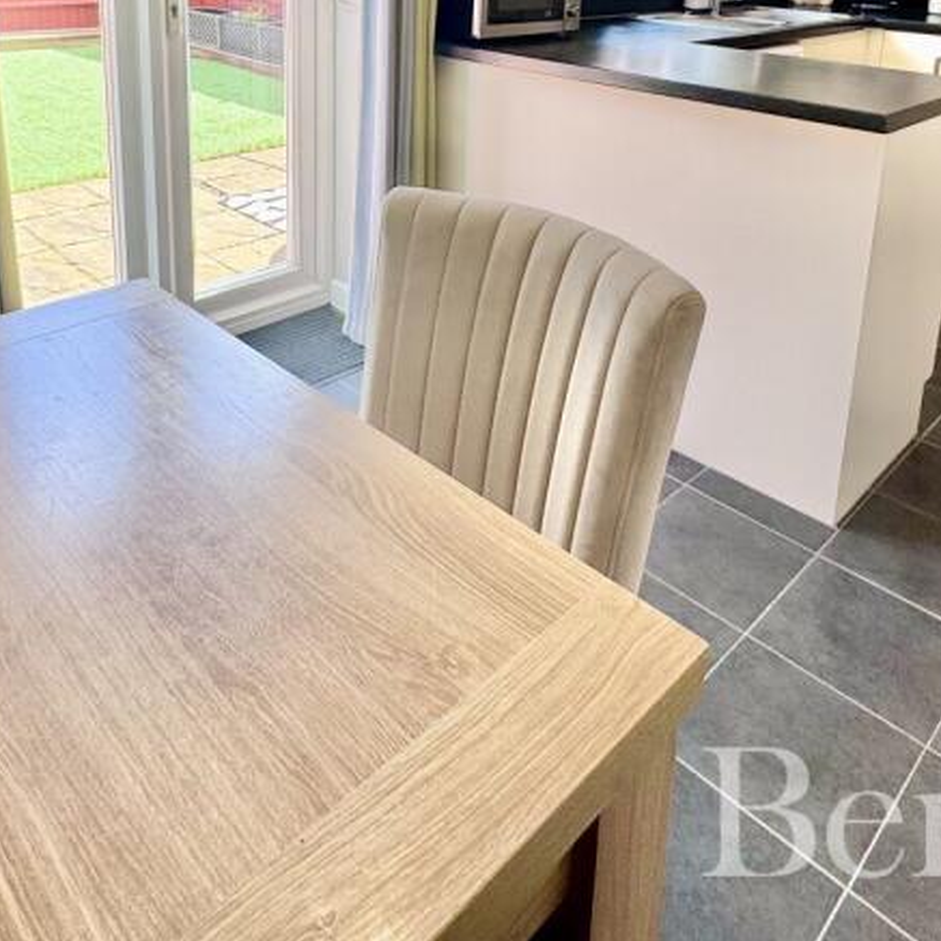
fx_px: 892
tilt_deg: -11.8
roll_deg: -1.7
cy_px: 118
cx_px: 459
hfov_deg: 55.6
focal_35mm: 29
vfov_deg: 50.2
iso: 40
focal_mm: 2.22
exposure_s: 1/148
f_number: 2.2
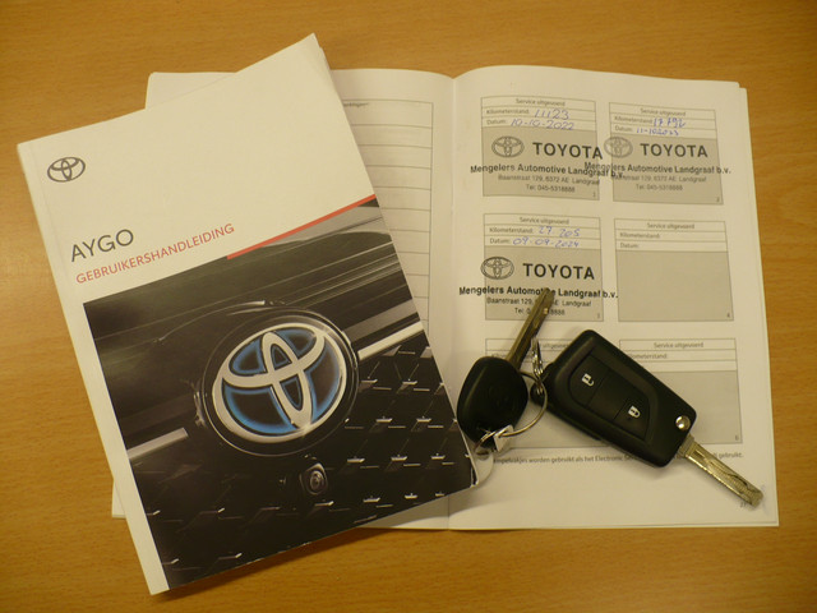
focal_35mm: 37
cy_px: 306
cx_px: 408
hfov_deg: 50.1
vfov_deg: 38.7
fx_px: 873
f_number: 2.8
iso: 100
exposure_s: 1/30
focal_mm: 6.1
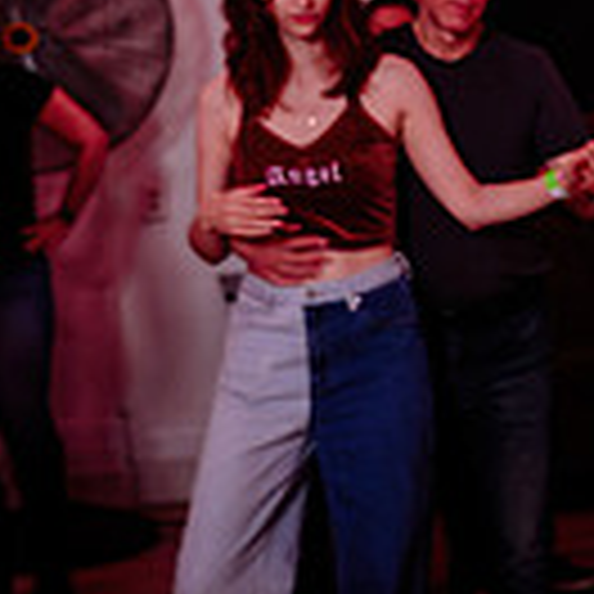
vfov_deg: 17.2
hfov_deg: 16.2
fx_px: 1961
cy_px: 173
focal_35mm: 101
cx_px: 796
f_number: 3.2
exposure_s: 1/50
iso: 320
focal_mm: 27
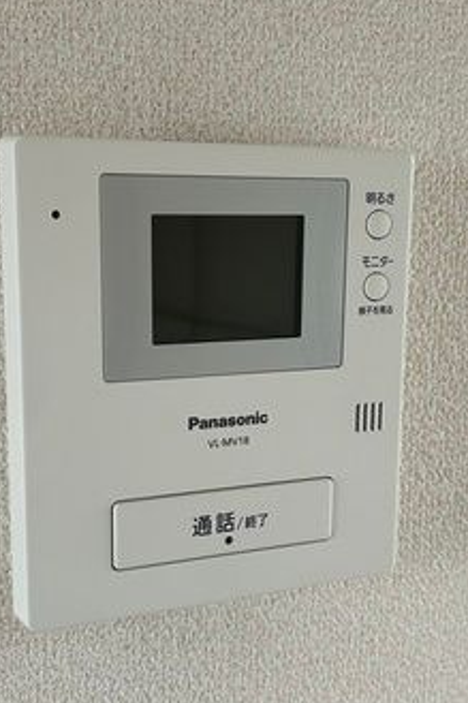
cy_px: 387
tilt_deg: -10.1
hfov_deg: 29.2
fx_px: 898
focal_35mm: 46
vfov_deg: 42.7
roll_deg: +0.1
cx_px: 212
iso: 64
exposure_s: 1/121
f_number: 1.5
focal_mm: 5.7
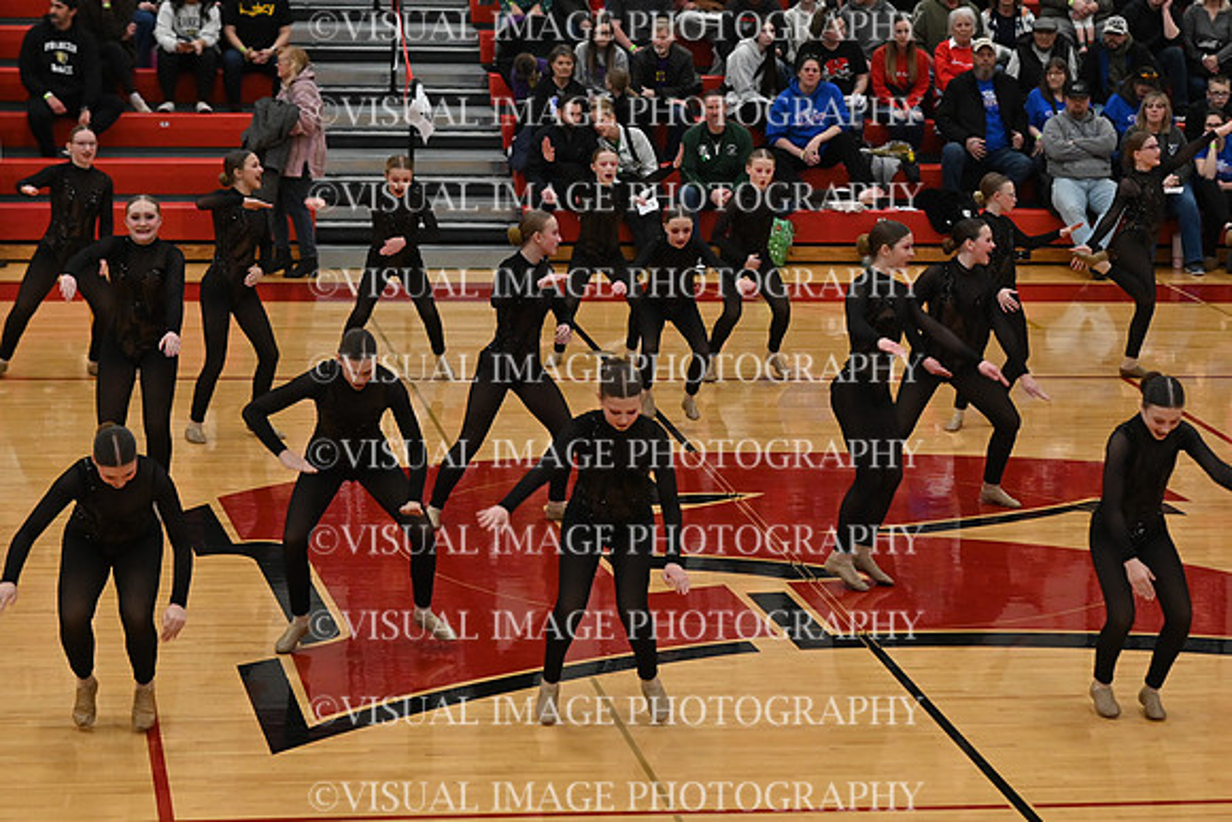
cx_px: 616
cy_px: 411
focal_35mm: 105
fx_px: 3594
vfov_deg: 13.0
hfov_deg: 19.5
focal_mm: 70
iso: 3200
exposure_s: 1/400
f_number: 4
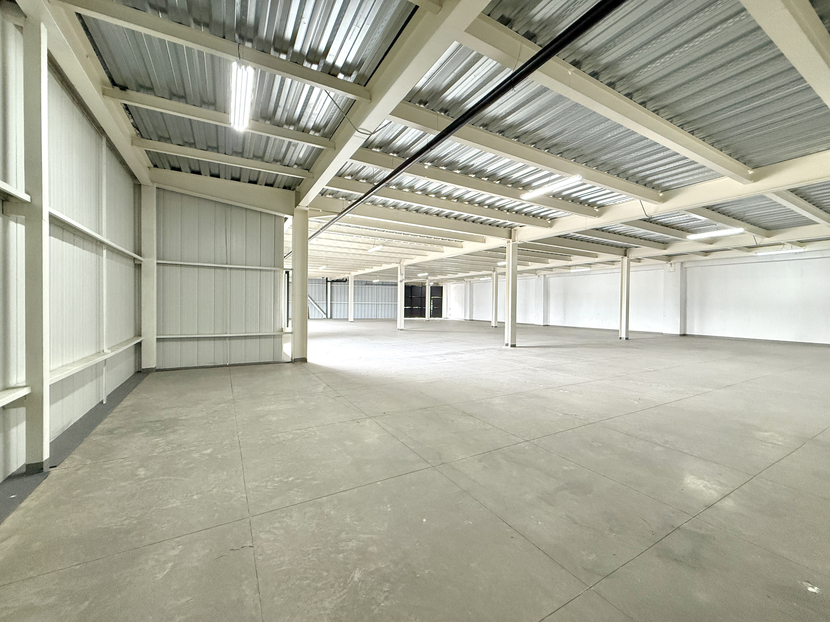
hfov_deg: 102.1
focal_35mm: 14
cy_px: 311
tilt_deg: -1.1
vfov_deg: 85.7
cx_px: 415
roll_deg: -0.7
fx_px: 336
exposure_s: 1/120
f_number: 2.2
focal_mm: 2.22
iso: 500
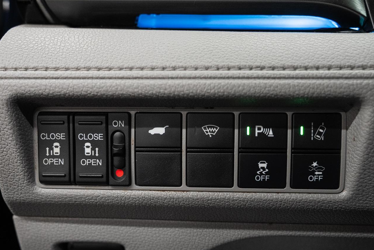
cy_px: 138
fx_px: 364
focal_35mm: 35
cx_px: 186
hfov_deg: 54.4
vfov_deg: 37.8
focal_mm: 27.2
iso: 800
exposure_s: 1/40
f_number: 4.5
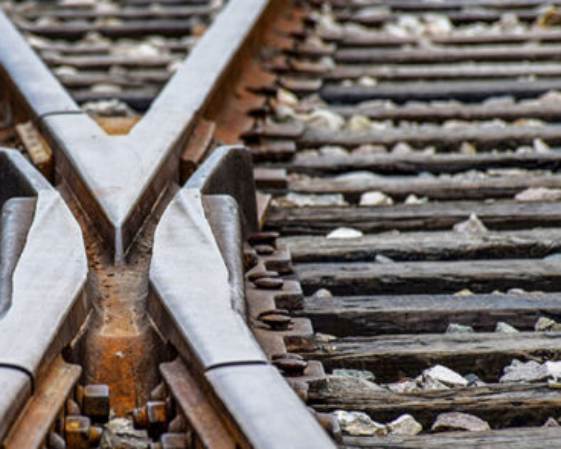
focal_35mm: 422
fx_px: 7003
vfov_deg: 3.7
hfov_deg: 4.6
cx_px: 137
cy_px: 251
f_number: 5.6
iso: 100
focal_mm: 130
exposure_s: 1/30
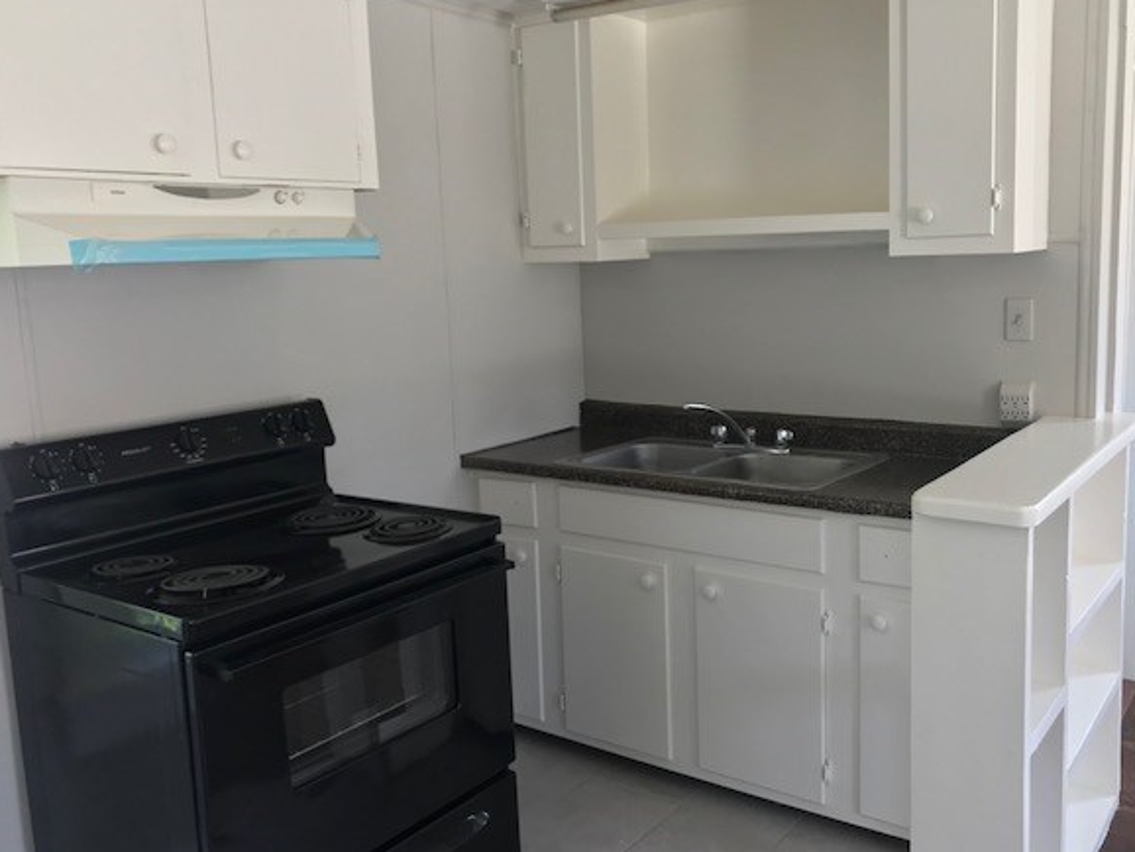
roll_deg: +2.5
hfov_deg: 58.2
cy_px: 400
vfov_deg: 45.5
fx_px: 1017
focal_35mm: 31
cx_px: 619
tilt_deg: -8.6
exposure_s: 1/40
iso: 25
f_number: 1.8
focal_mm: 3.99
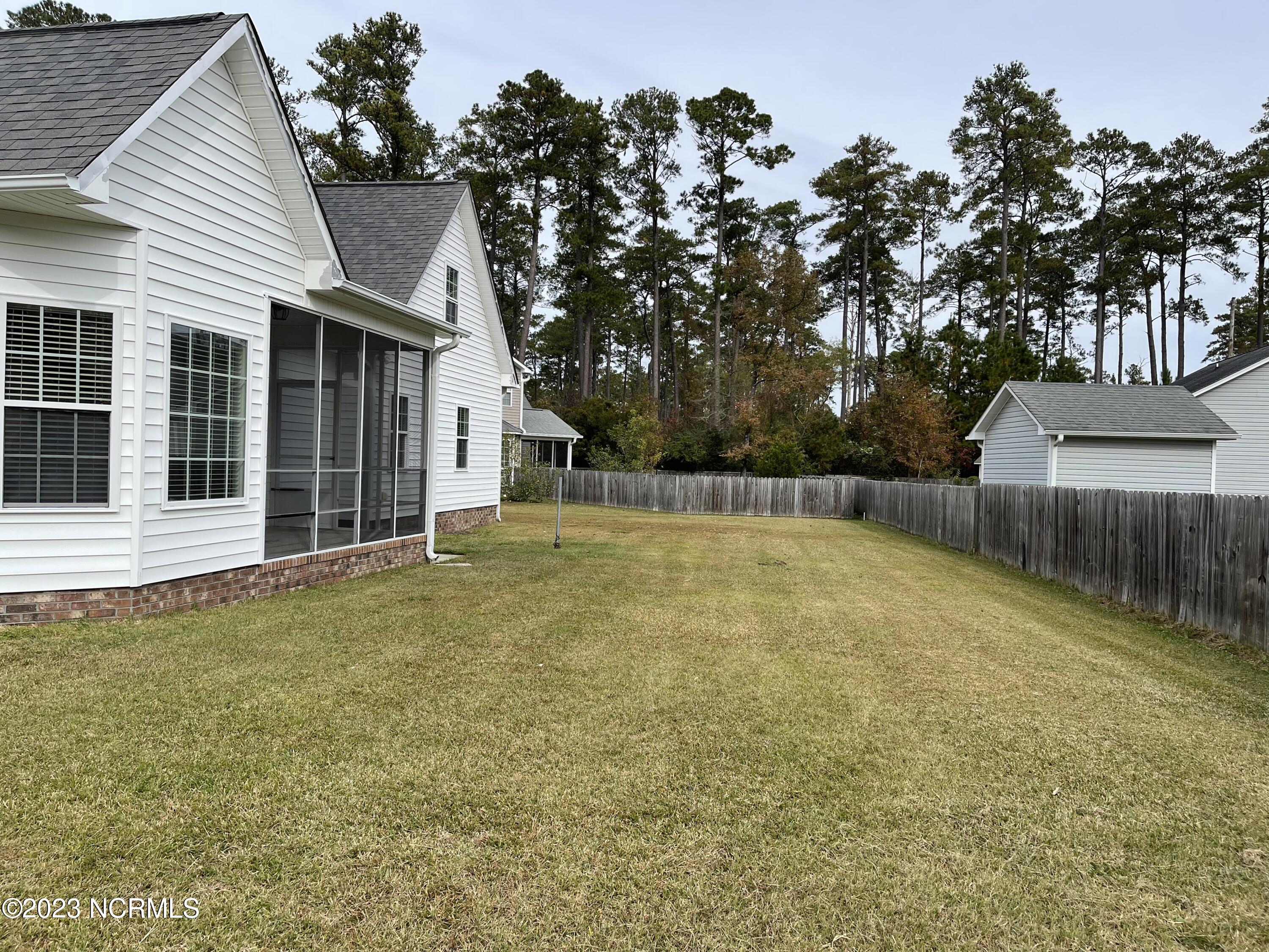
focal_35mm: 26
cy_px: 476
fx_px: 953
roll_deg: -2.6
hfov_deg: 67.3
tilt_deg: -1.7
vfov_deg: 53.1
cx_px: 634
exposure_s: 1/2203
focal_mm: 5.1
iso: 32
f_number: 1.6
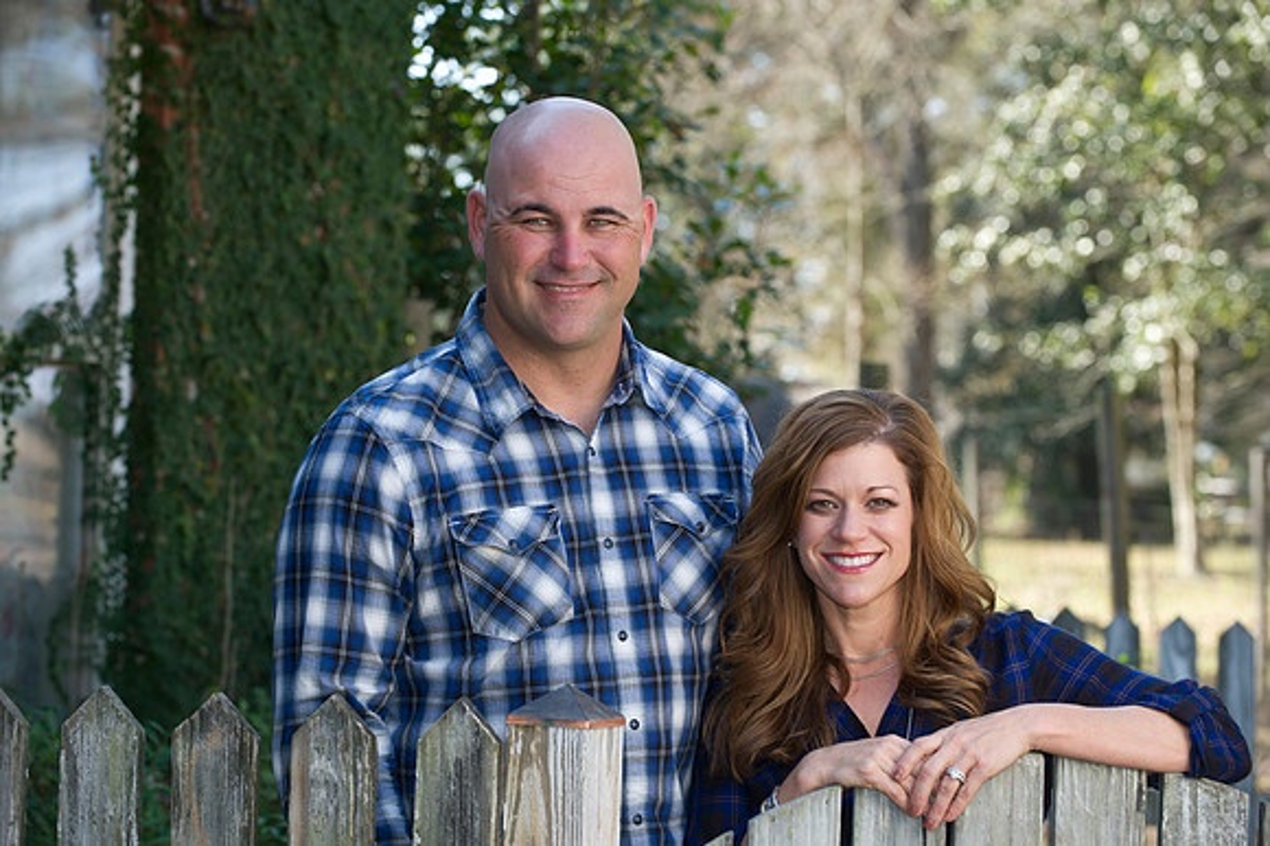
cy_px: 423
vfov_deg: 11.8
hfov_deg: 17.7
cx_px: 635
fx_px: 4090
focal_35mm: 116
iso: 400
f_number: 5
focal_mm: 116
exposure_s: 1/160
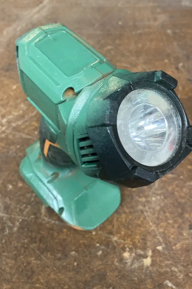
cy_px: 133
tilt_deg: -47.5
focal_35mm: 33
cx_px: 98
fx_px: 264
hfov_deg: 39.9
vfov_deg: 57.2
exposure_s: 1/33
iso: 250
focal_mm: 3.99
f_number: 1.8
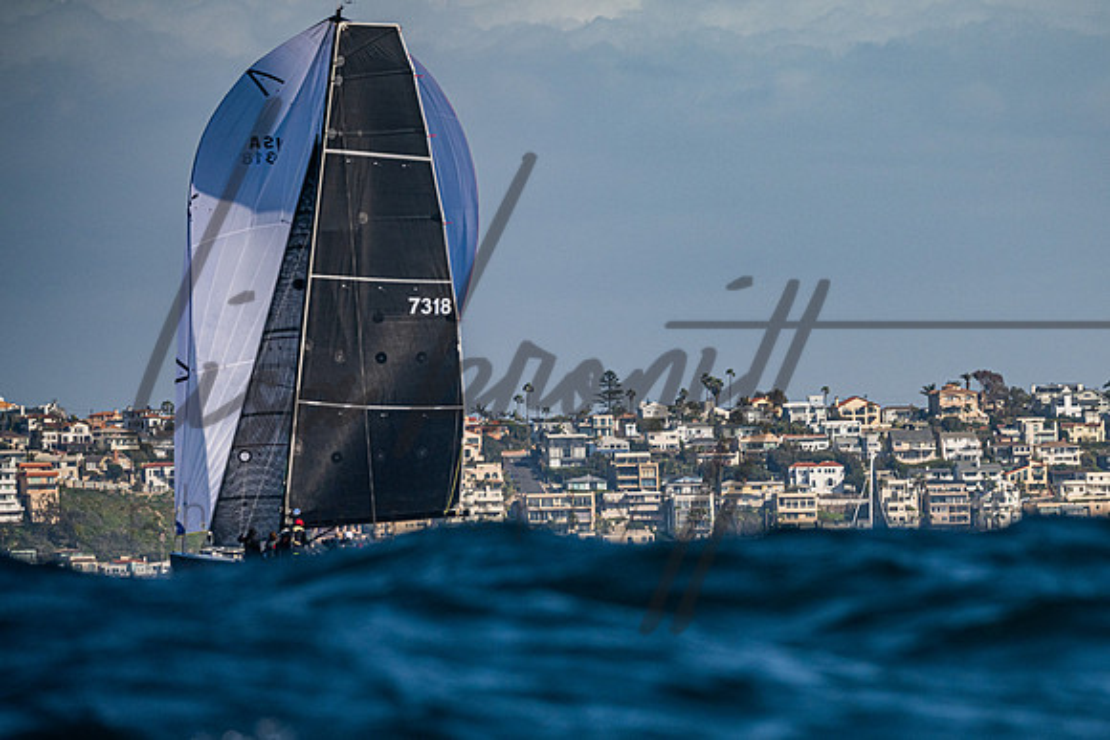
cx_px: 762
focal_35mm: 440
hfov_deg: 4.7
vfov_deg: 3.1
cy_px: 508
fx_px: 13567
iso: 320
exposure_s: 1/5000
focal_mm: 320
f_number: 6.3
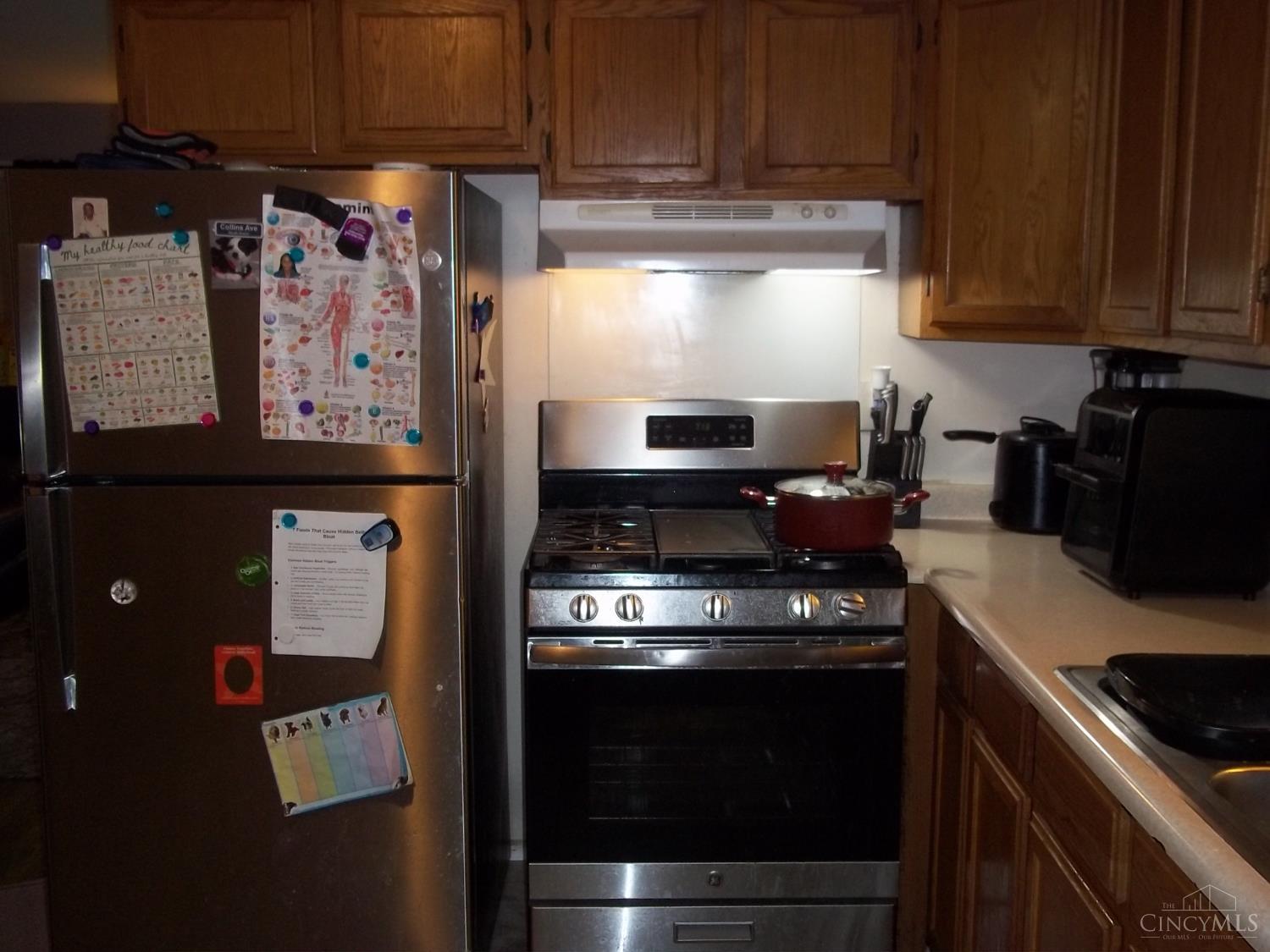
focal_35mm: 36
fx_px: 1321
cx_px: 635
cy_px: 476
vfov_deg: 39.7
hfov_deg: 51.4
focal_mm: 6.5
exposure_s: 1/30
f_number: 3.1
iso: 160
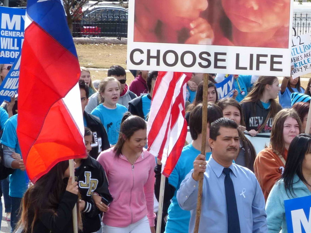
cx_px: 277
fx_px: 2112
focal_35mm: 235
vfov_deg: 6.3
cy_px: 178
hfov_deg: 8.4
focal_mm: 18.3
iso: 100
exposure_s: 1/200
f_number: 5.6
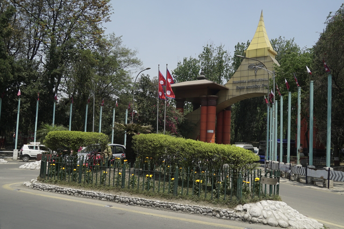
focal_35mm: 33
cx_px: 172
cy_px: 114
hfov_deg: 57.2
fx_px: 315
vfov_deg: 40.0
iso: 400
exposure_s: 1/2500
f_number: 5.6
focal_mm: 22
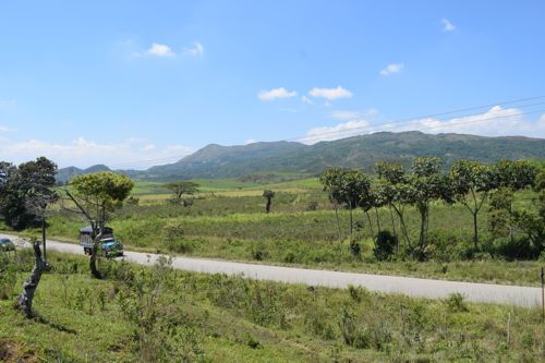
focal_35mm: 30
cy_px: 182
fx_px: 454
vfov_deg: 43.6
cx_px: 272
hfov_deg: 61.9
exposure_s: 1/400
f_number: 10
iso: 200
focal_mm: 20
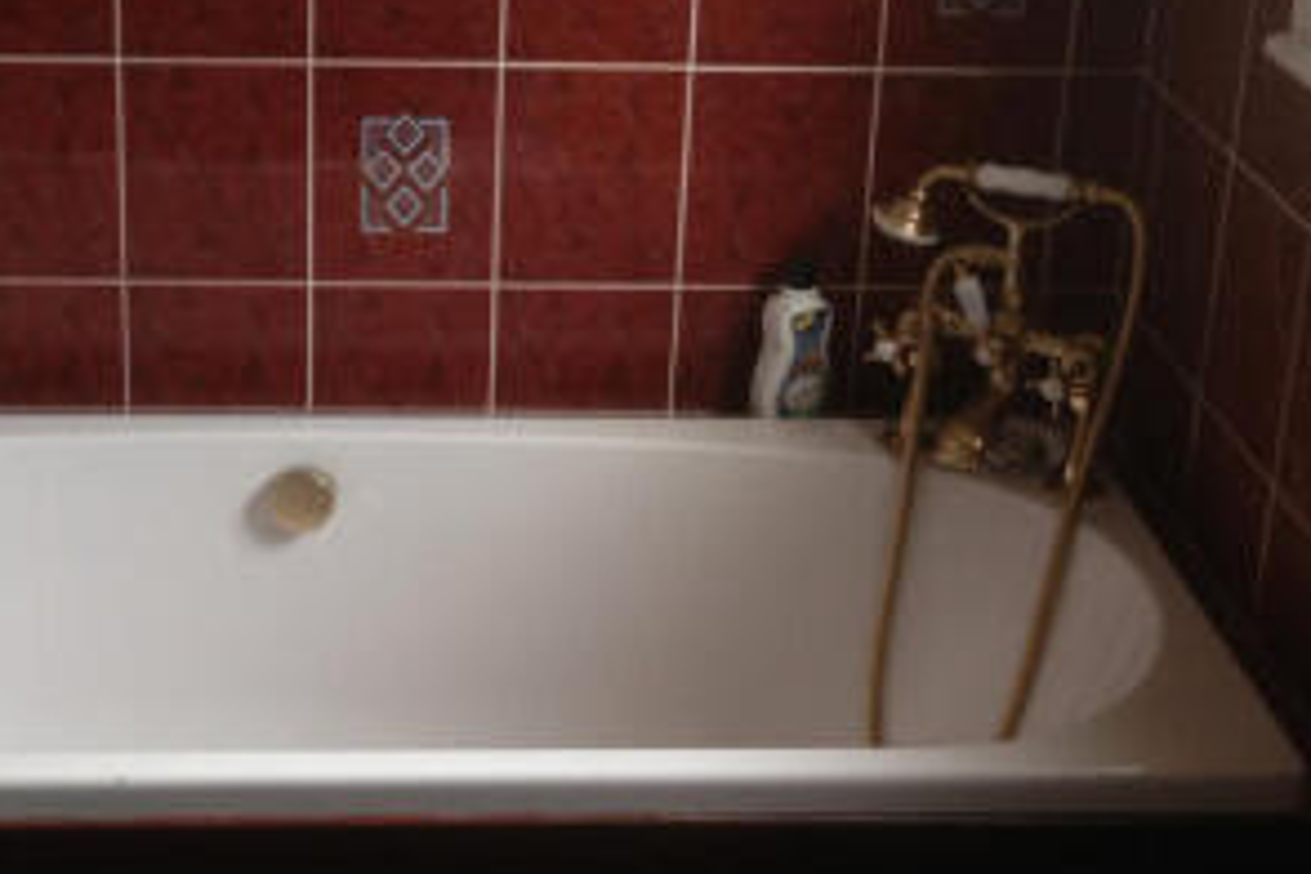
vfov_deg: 19.8
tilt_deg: -18.5
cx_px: 470
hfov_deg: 29.5
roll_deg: -2.3
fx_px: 2476
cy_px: 198
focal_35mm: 68
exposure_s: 1/20
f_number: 2.4
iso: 64
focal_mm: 4.12
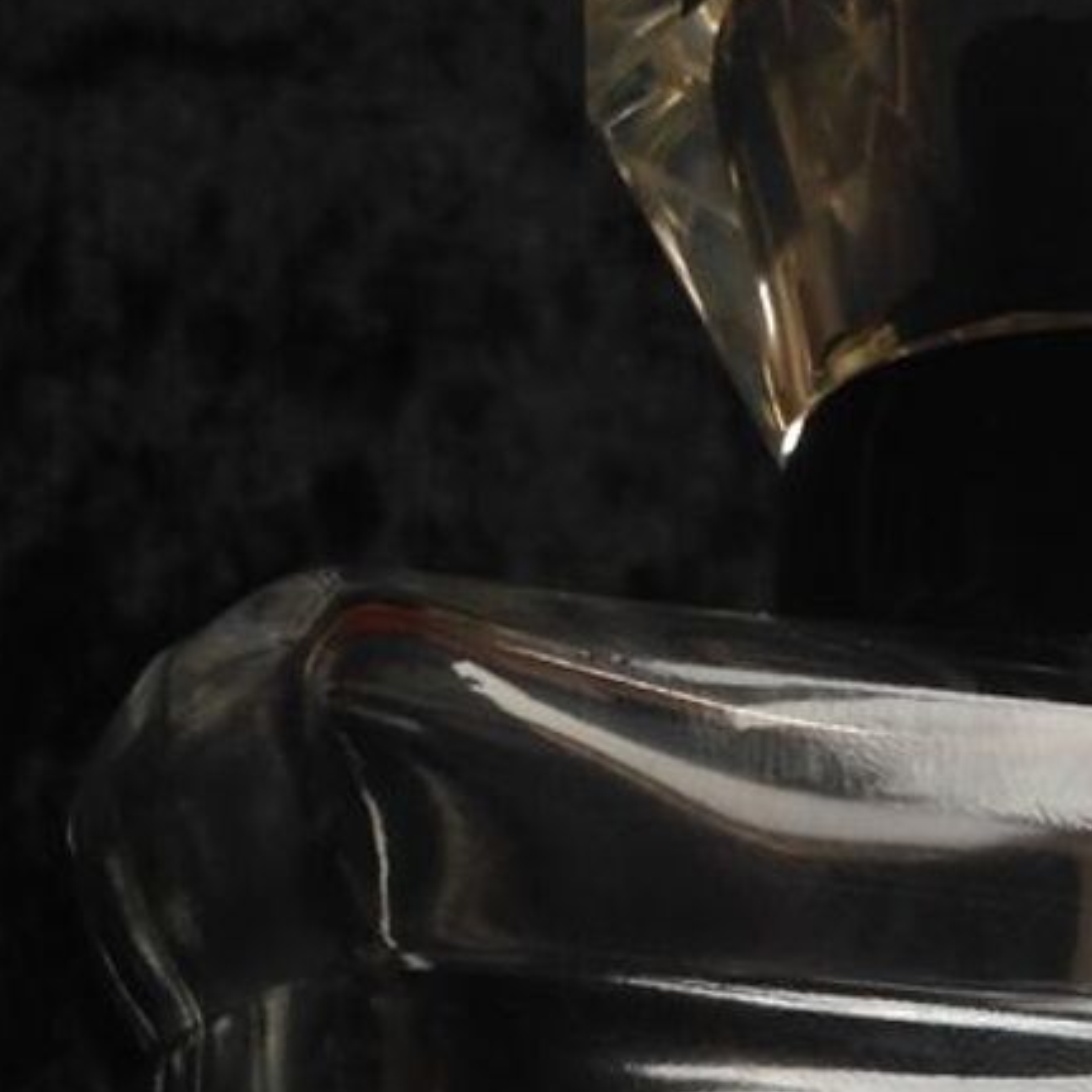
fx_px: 3426
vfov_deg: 17.1
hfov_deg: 17.8
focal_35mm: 96
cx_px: 986
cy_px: 1397
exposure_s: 1/20
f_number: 2.4
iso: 50
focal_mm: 4.28
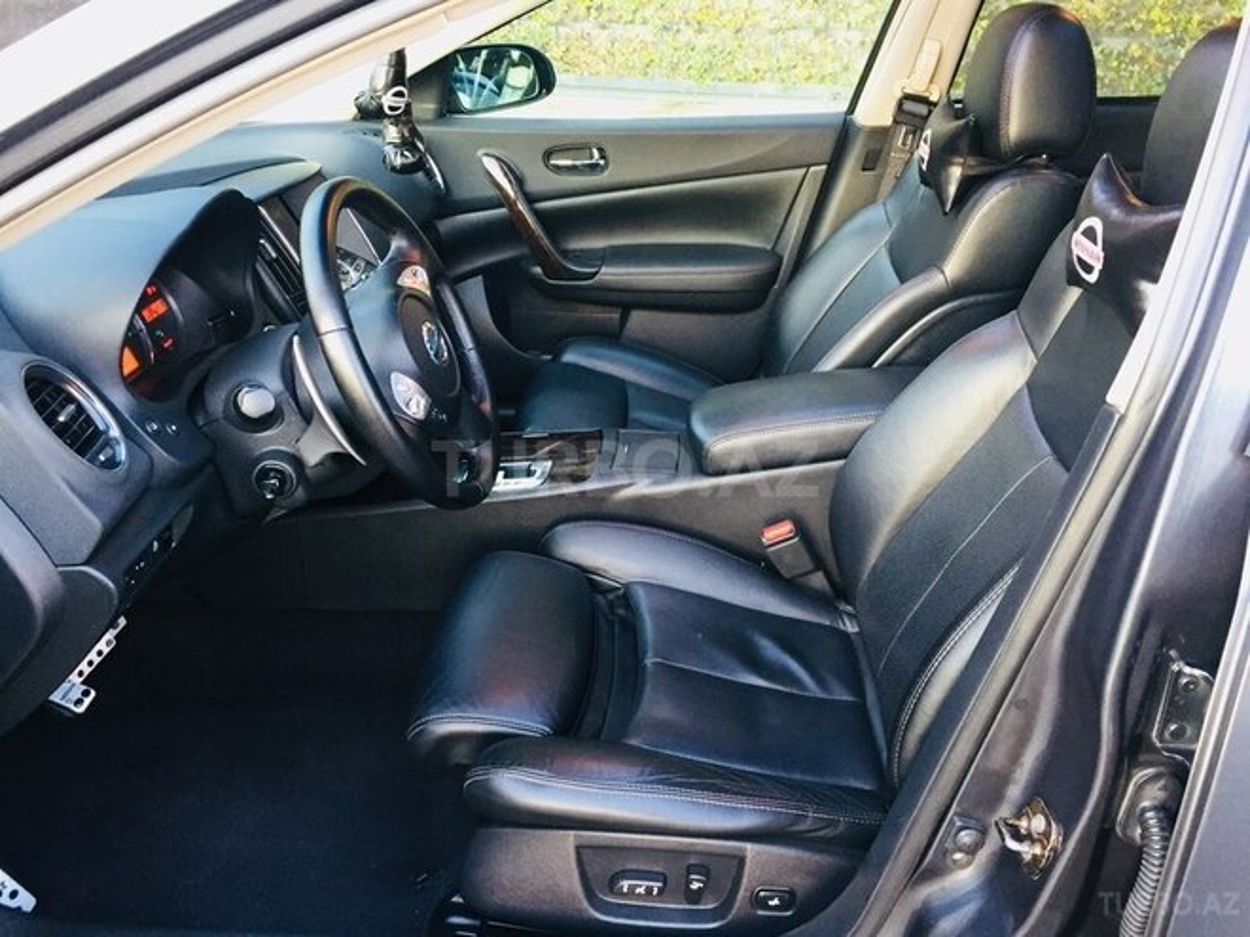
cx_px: 625
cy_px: 468
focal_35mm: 29
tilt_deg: -24.7
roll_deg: -0.3
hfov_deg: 61.7
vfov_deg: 48.2
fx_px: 1047
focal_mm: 4.15
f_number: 2.2
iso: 160
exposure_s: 1/33
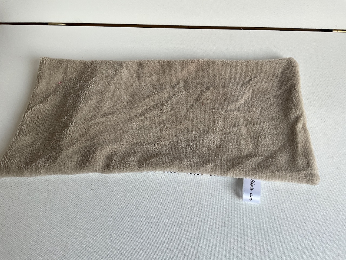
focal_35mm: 29
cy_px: 130
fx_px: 290
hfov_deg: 61.7
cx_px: 173
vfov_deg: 48.2
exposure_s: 1/100
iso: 20
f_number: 1.8
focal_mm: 3
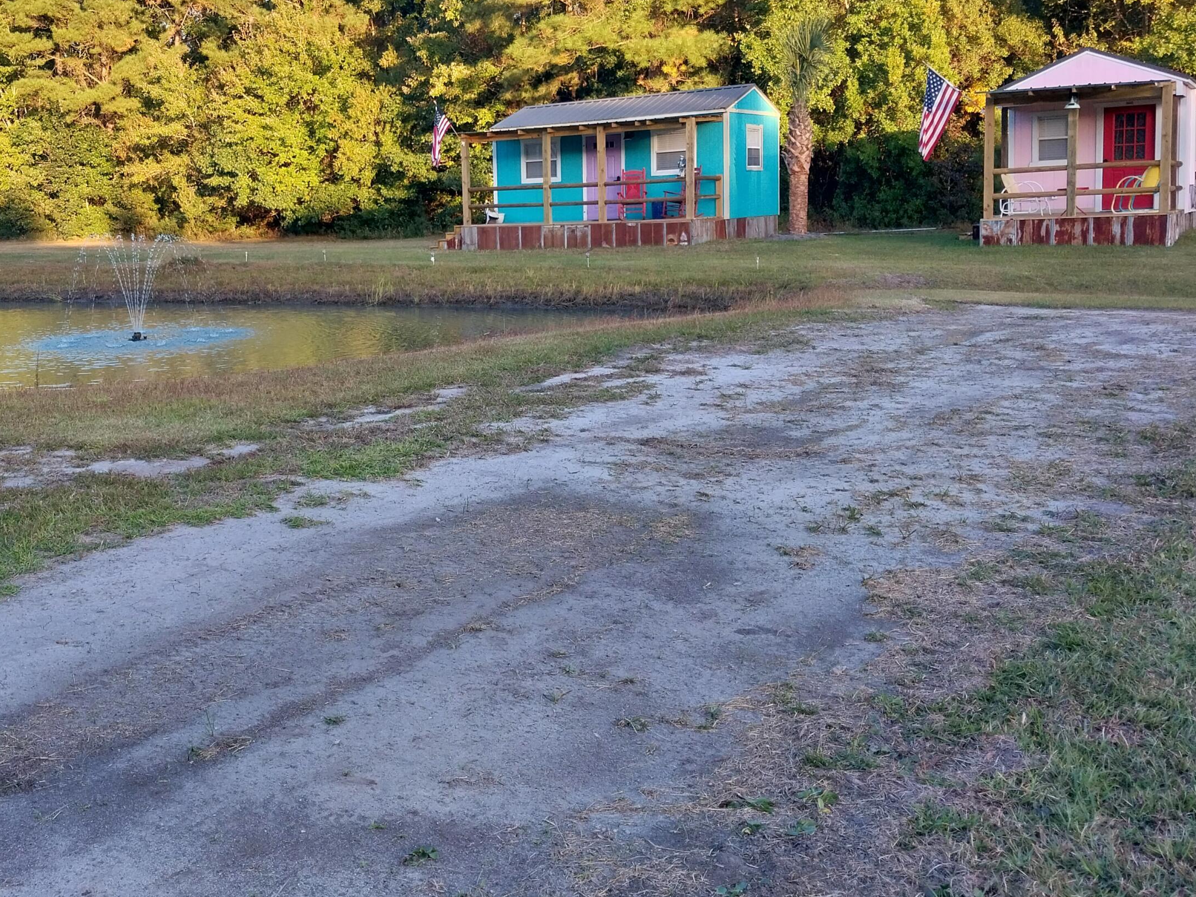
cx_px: 437
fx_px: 1244
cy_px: 360
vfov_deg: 39.5
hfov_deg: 50.8
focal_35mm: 36
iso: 32
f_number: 1.8
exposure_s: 1/120
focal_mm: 4
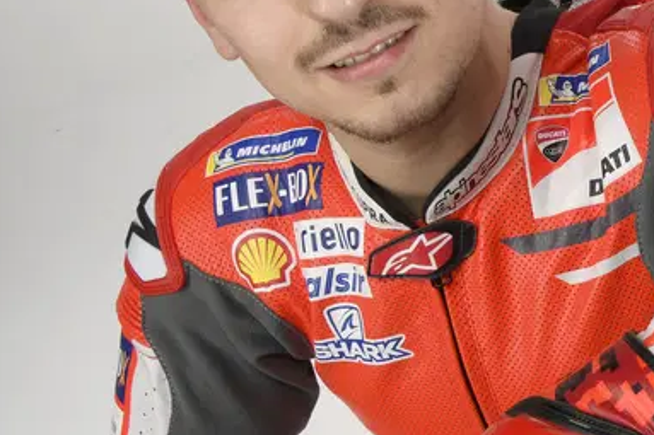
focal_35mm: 94
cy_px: 230
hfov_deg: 19.5
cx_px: 910
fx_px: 1707
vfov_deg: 14.5
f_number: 22
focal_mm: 30
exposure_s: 1/125
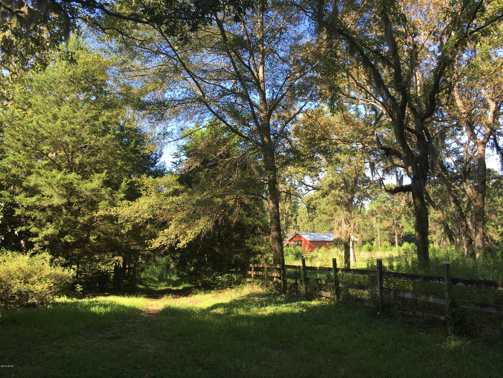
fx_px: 421
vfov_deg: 48.2
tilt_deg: +7.9
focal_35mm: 29
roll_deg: -0.1
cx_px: 252
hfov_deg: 61.7
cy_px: 189
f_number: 2.2
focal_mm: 4.15
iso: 25
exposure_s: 1/273
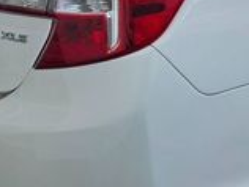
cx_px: 325
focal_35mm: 93
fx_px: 670
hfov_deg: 19.4
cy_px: -14
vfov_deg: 15.5
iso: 32
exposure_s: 1/359
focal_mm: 6.3
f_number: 1.7
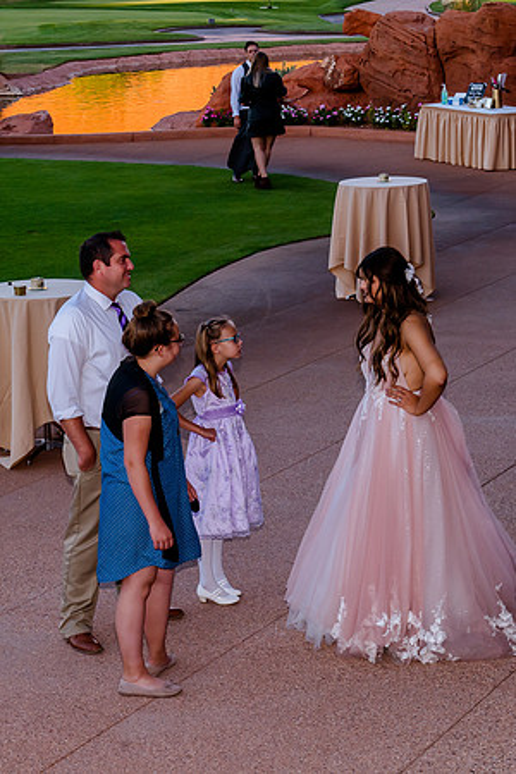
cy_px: 360
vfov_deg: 21.2
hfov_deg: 14.2
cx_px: 217
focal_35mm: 96
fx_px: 2067
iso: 640
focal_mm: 52
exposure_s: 1/100
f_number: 10
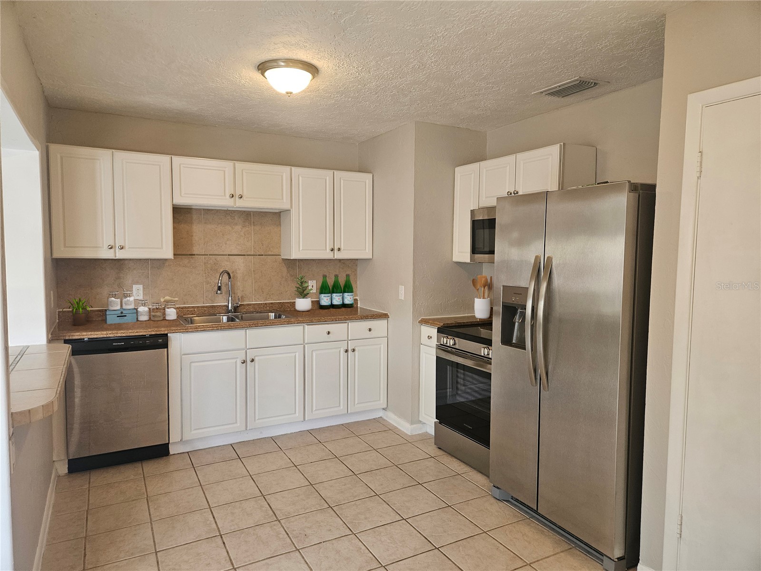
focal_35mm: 23
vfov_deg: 58.9
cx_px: 380
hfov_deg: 73.9
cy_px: 286
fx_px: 506
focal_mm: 5.4
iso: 320
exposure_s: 1/170
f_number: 1.8
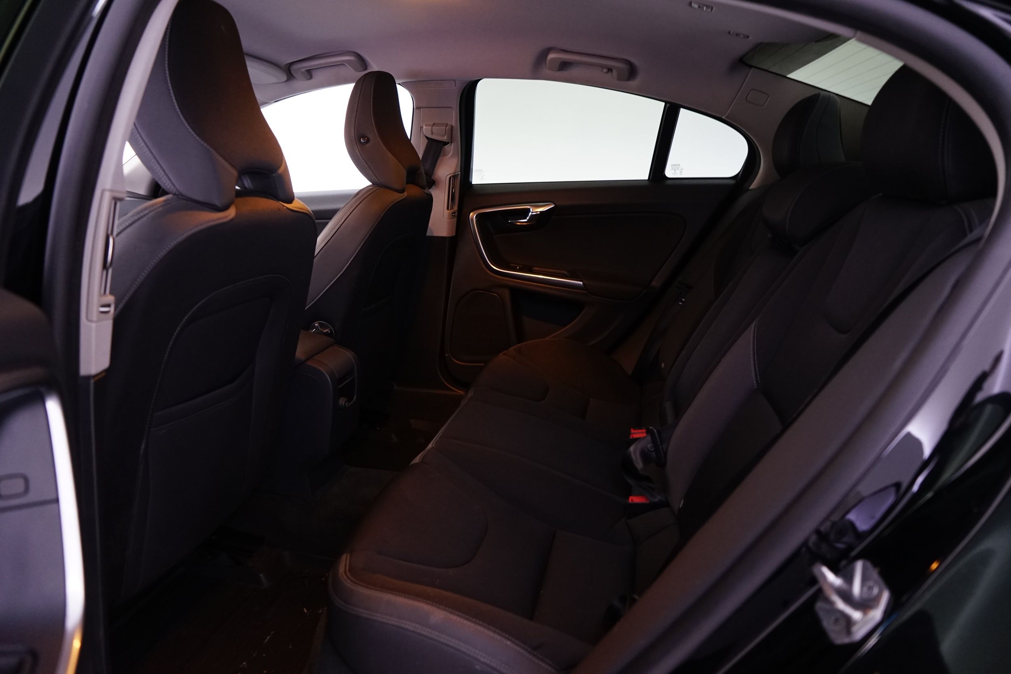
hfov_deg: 73.7
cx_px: 506
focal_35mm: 24
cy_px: 337
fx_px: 674
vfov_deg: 53.1
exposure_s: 1/10
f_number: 4
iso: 1600
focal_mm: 24
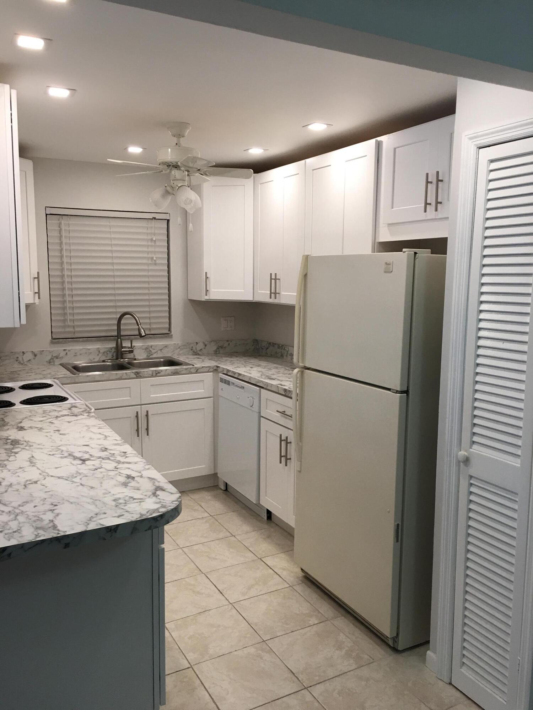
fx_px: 595
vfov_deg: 61.7
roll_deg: -0.7
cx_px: 266
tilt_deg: -6.3
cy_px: 355
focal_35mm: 29
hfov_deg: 48.2
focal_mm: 4.15
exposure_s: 1/30
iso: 32
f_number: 2.2
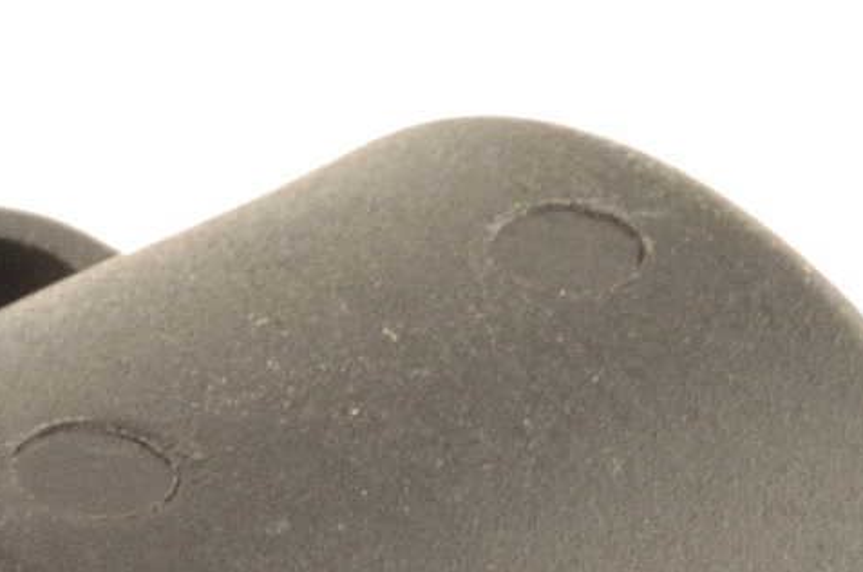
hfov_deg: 4.4
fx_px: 11125
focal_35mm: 465
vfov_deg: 2.9
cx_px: 1207
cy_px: 748
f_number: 25
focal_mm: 60
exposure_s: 1/3
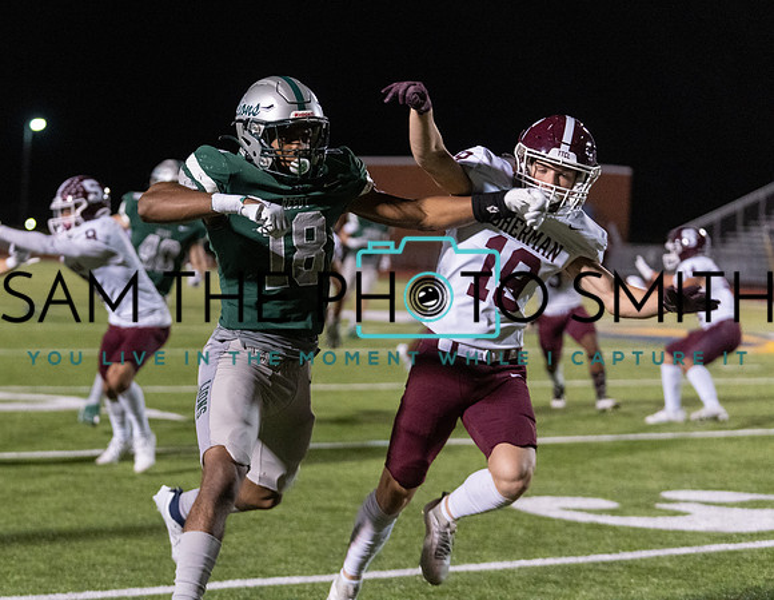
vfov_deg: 13.3
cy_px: 258
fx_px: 2560
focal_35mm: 113
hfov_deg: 17.2
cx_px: 262
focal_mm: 90
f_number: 2.8
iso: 5000
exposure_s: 1/1000
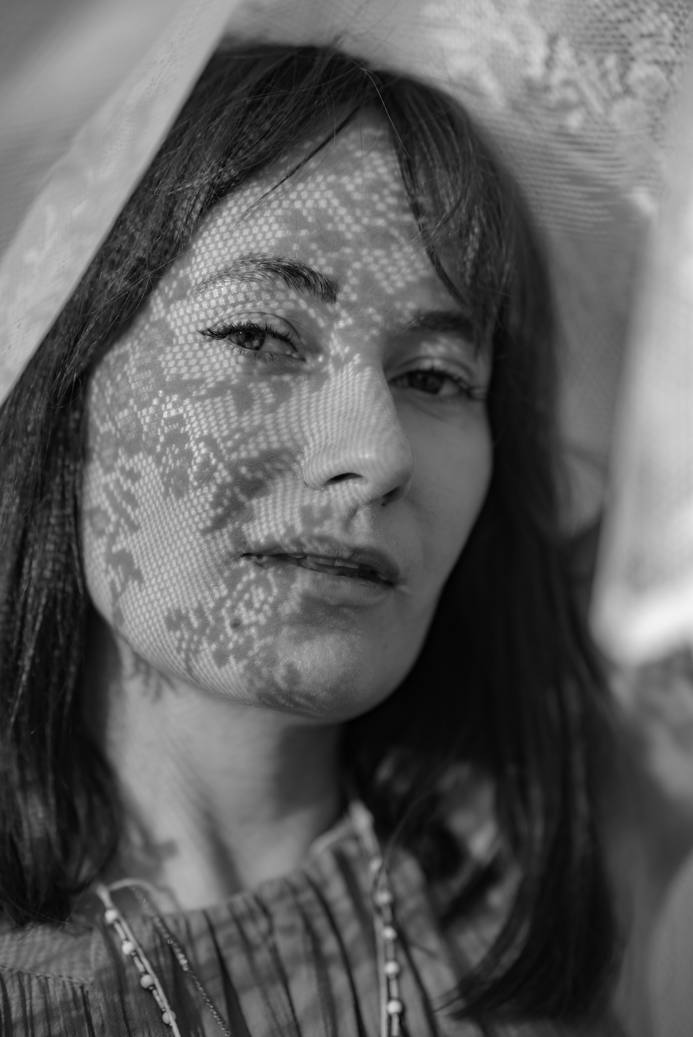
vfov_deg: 23.9
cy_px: 518
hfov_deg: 16.1
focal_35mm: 85
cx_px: 346
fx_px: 2452
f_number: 1.8
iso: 160
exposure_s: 1/3200
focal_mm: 85
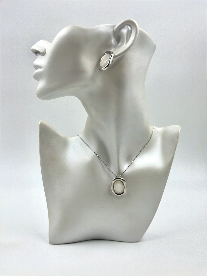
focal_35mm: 48
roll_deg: +1.7
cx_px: 104
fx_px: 383
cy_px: 138
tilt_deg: -10.8
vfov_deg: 39.7
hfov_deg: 30.3
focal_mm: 6.76
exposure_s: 1/995
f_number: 1.78
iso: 64
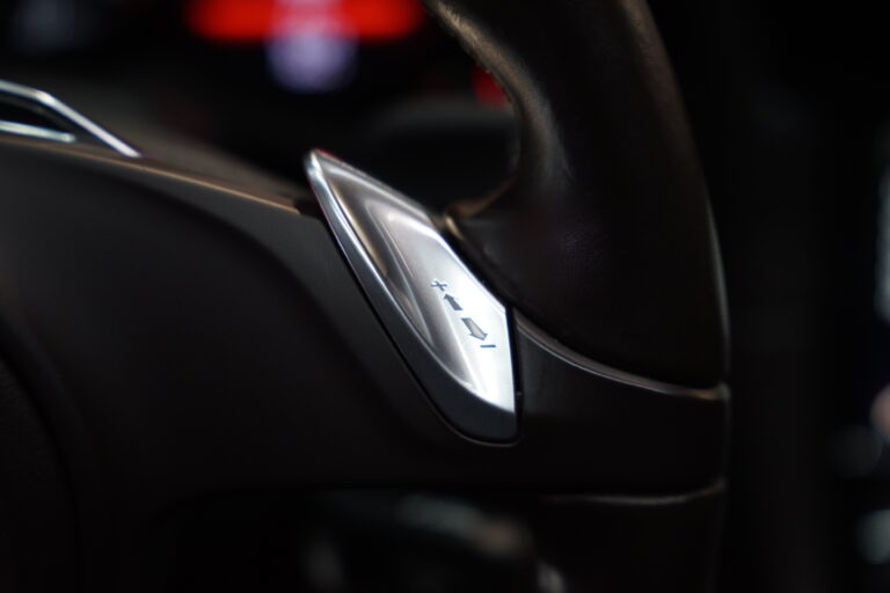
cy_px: 296
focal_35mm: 70
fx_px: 1730
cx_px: 445
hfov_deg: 28.8
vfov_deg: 19.5
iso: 1000
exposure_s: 1/80
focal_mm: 70
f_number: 2.8
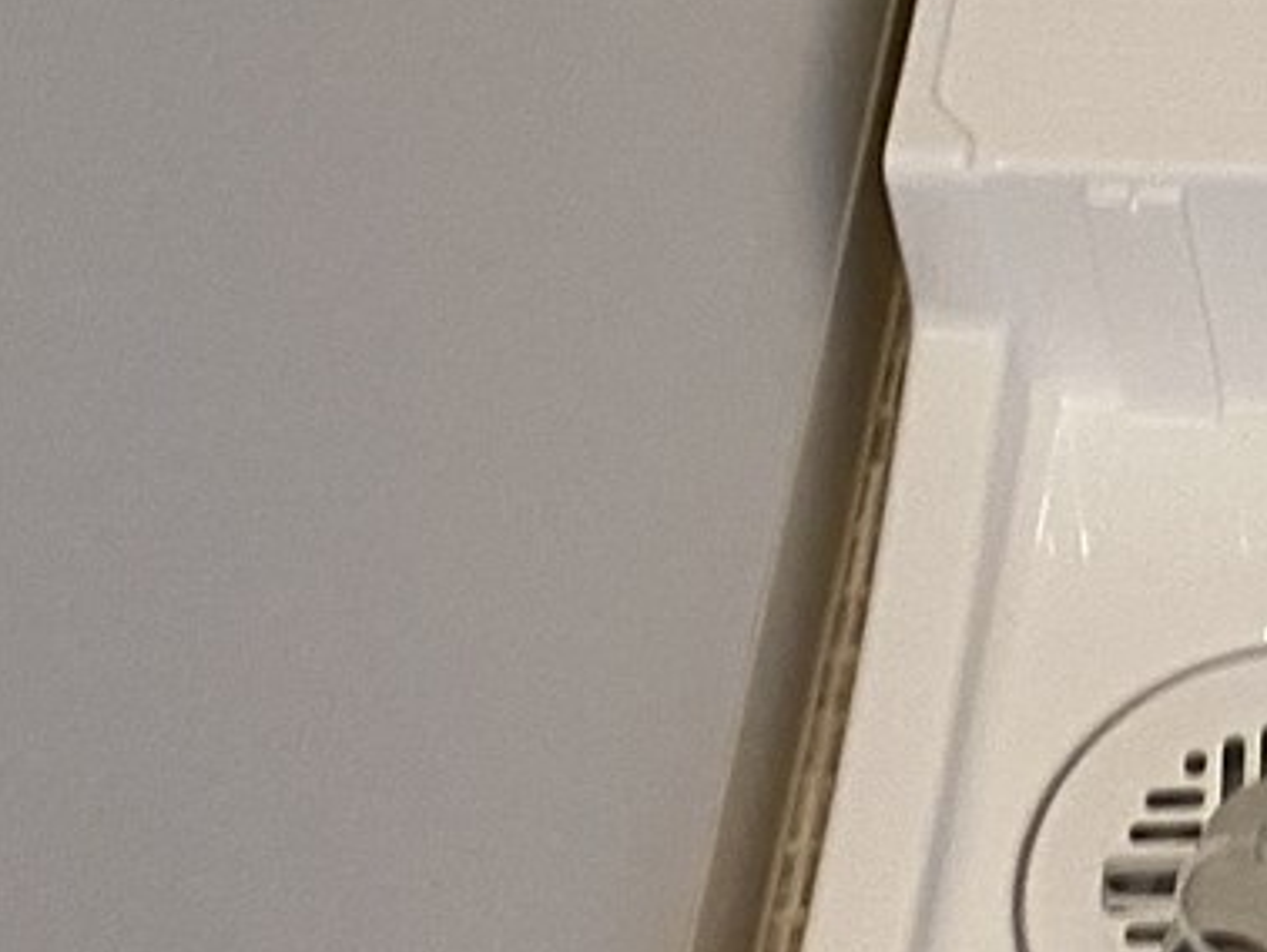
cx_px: 1870
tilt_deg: -53.3
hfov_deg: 14.0
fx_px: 4834
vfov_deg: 11.1
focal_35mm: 132
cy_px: -54
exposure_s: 1/50
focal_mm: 4.25
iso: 100
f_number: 1.8
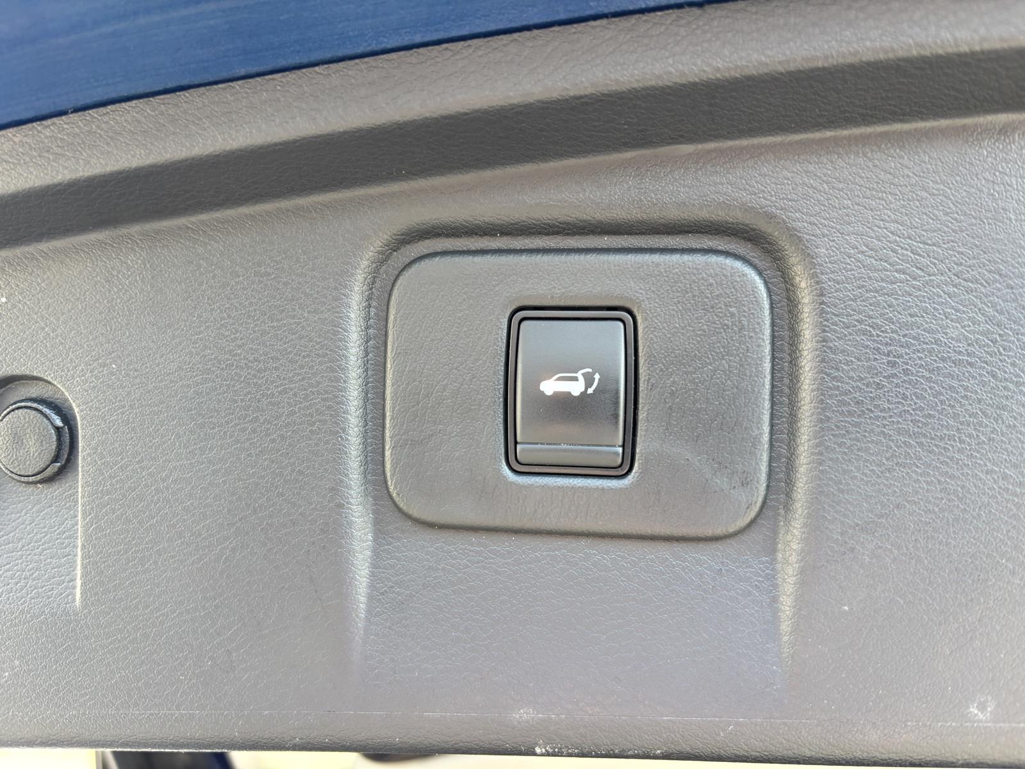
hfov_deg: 67.3
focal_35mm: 26
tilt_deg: +21.9
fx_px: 770
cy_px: 384
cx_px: 512
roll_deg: -5.5
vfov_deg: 53.1
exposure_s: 1/121
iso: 80
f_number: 1.6
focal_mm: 5.96
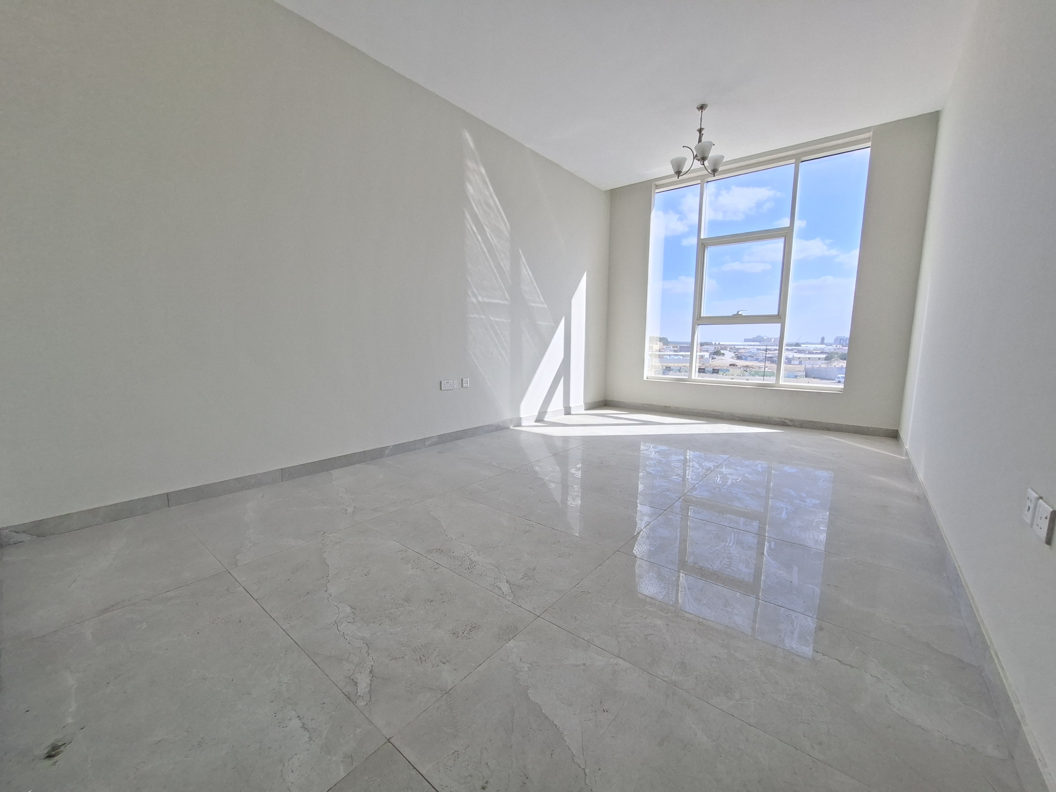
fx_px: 397
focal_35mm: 13
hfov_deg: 106.2
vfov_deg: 89.9
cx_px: 528
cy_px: 396
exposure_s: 1/120
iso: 50
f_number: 2.2
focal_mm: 1.74
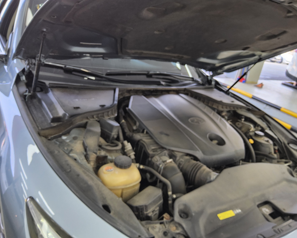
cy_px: 115
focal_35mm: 27
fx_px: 237
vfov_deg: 53.2
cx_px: 149
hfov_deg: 64.1
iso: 125
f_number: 2
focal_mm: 3.08
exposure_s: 1/120
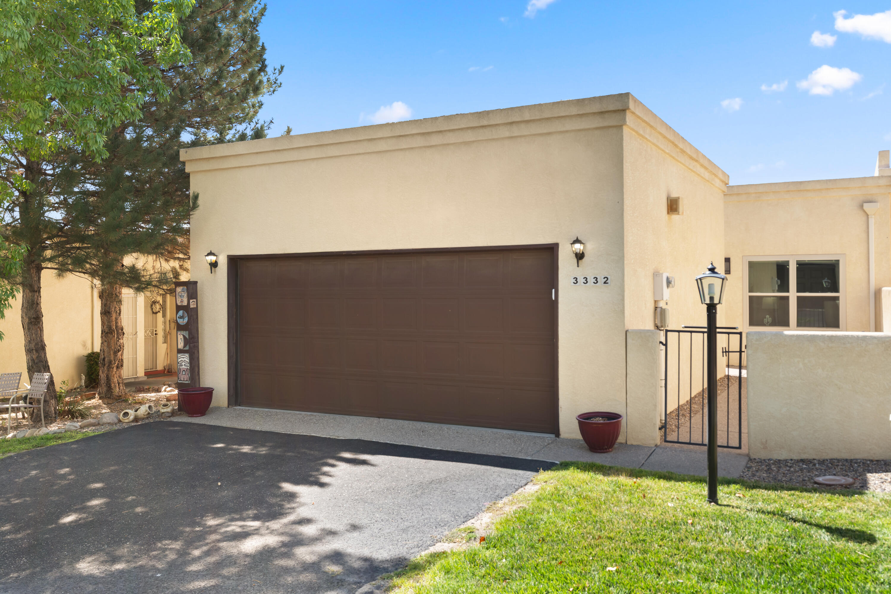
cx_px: 446
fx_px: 742
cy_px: 297
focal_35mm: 30
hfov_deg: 61.9
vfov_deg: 43.6
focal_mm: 30
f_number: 8
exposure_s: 1/100
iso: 320
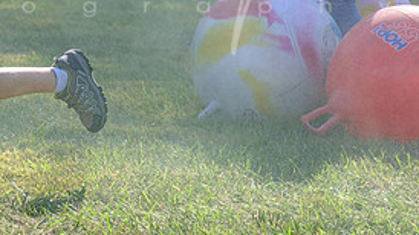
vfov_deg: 3.3
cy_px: -84
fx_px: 4077
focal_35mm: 367
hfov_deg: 5.9
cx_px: 7
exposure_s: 1/3000
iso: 200
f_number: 2.8
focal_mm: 87.1
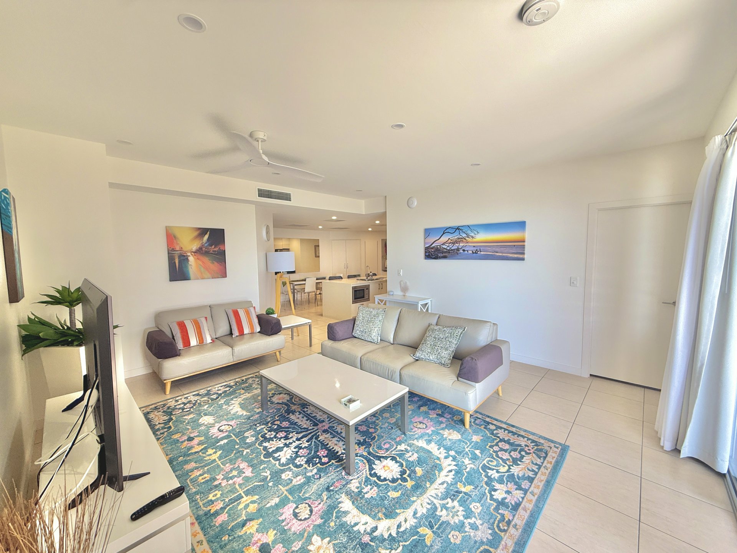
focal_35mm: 14
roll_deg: +0.7
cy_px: 276
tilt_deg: -5.0
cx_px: 368
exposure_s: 1/99
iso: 64
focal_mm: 2.22
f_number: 2.2
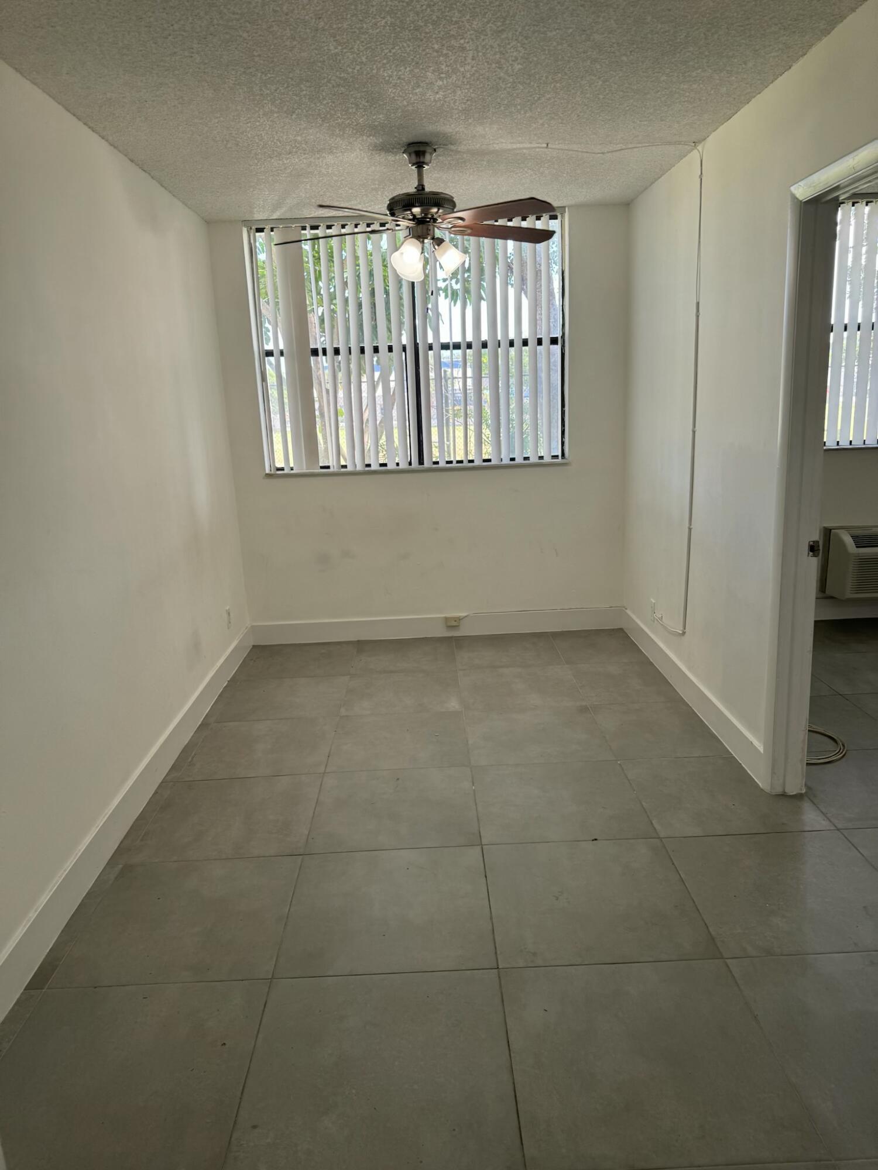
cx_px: 439
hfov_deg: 56.8
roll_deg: +1.9
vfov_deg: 71.6
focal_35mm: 24
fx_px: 812
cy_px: 585
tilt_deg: -13.7
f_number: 1.78
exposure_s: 1/121
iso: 80
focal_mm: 6.76
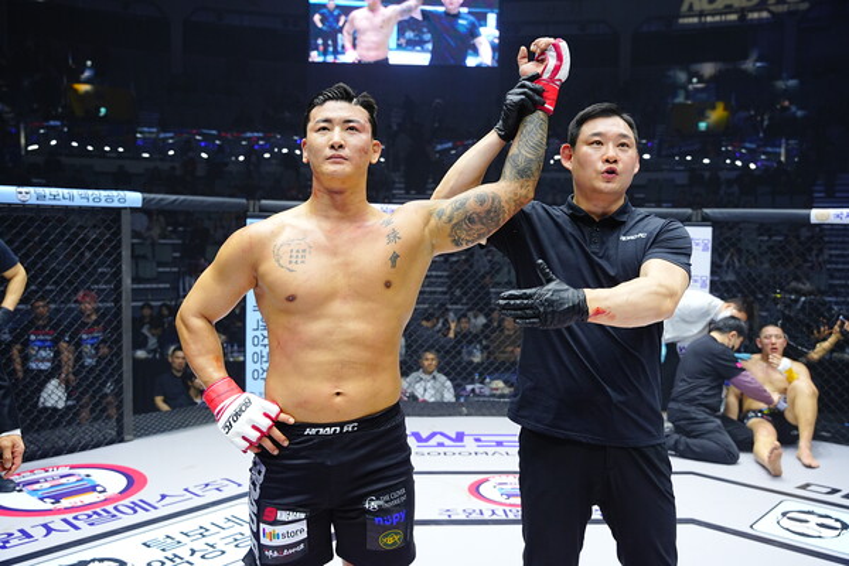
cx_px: 424
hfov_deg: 58.0
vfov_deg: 40.5
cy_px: 283
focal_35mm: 32
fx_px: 766
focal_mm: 32.5
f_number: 4
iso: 1250
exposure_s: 1/640
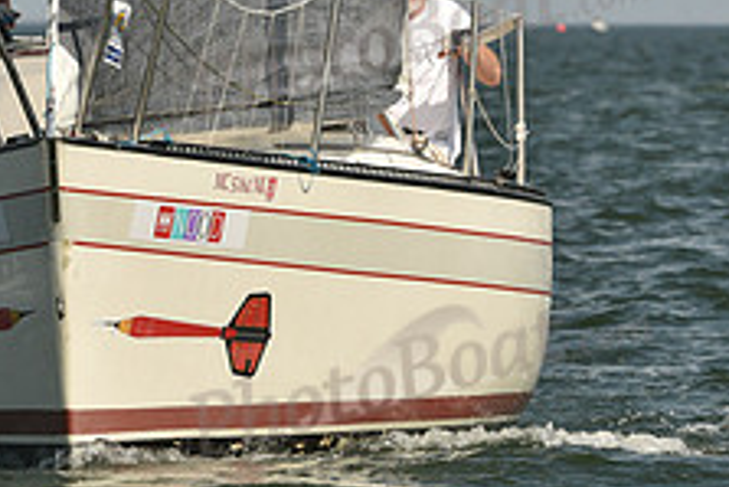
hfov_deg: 2.4
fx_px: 17426
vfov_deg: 1.6
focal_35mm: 860
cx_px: 23
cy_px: 250
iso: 400
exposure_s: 1/1250
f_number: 10
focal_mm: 330
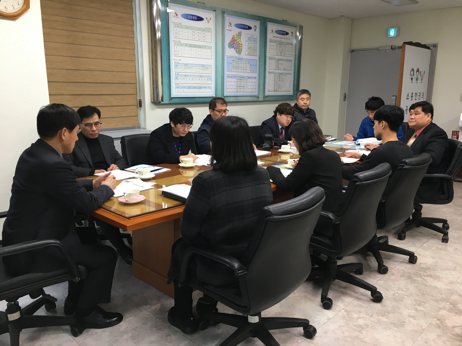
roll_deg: -0.3
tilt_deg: -11.7
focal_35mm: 29
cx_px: 231
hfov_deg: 61.7
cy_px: 173
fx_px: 387
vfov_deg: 48.2
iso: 64
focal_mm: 4.15
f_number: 2.2
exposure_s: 1/30
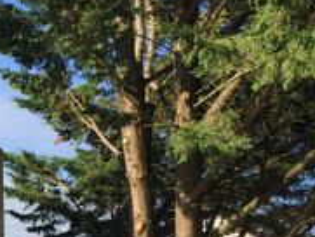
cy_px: 249
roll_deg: -1.3
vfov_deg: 15.1
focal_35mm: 96
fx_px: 874
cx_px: -162
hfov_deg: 18.1
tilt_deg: +5.1
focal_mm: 4.15
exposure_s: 1/1236
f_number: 2.2
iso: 32
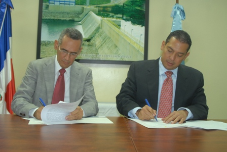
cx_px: 114
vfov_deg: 32.1
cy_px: 76
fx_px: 265
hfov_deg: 46.3
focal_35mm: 42
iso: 400
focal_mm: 28
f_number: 4
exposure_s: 1/60
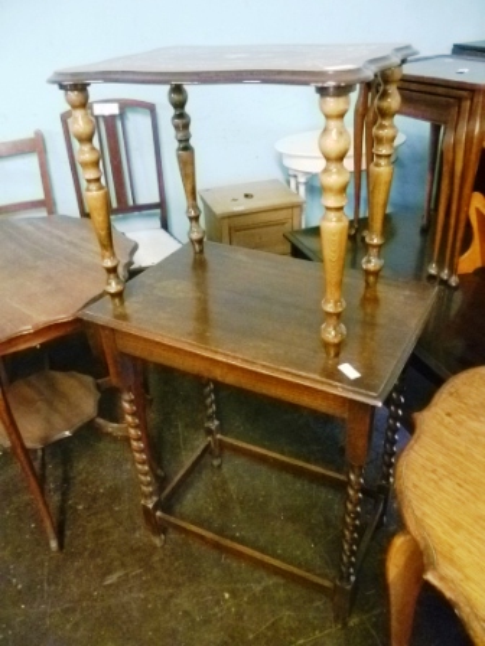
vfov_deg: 63.4
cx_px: 242
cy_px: 323
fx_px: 523
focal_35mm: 28
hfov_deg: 49.7
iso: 800
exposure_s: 1/13
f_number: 2.8
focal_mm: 5
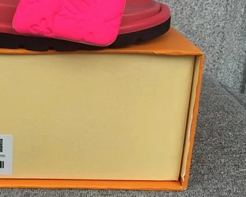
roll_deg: -0.1
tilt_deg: -16.5
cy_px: 49
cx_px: 42
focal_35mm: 51
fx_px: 371
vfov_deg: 29.2
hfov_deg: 35.2
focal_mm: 3.3
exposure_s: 1/119
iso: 25
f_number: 2.4
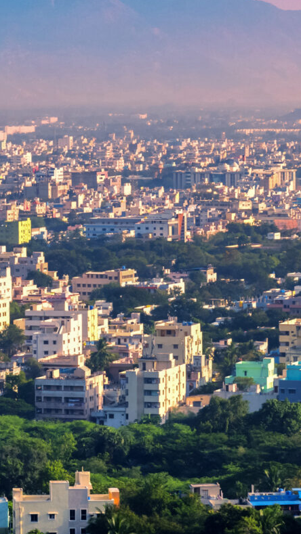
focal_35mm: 238
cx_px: -104
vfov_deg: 9.0
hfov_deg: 5.1
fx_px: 3376
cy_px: 120
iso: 100
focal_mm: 70
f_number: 10
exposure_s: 1/160
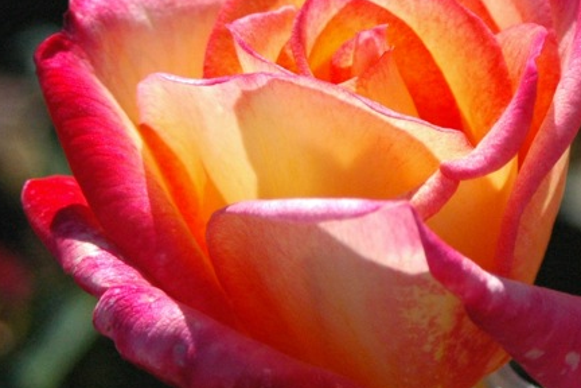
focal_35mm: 293
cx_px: 311
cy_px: 75
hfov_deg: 7.0
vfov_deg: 4.7
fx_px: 4728
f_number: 5.6
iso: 800
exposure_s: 1/1000
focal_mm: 66
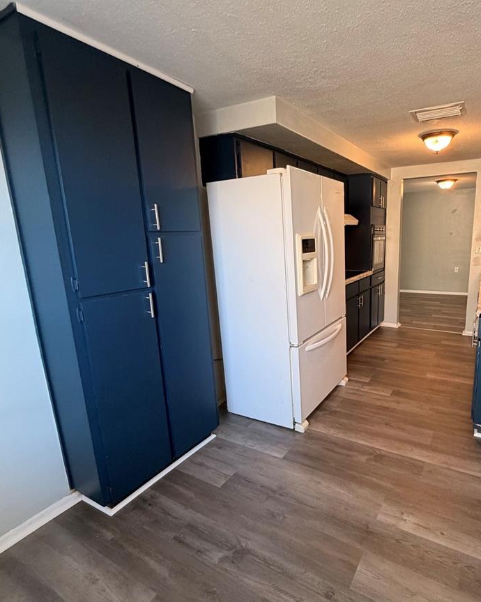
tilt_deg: -10.7
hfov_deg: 69.4
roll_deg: +1.8
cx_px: 307
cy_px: 308
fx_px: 338
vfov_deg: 83.3
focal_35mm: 19
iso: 250
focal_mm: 2.22
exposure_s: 1/60
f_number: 2.2
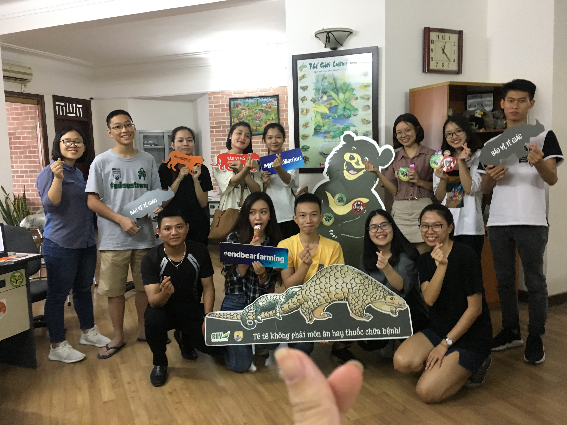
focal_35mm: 29
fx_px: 475
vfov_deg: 48.2
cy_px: 212
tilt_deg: -7.6
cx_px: 284
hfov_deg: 61.7
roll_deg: +2.1
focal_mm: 4.15
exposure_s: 1/20
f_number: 2.2
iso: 200
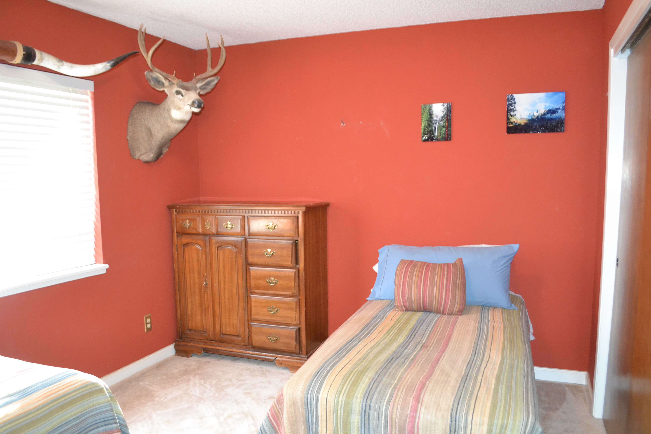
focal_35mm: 27
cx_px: 326
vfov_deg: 47.9
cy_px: 217
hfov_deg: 67.4
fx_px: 488
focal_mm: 18
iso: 2000
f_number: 3.5
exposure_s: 1/60
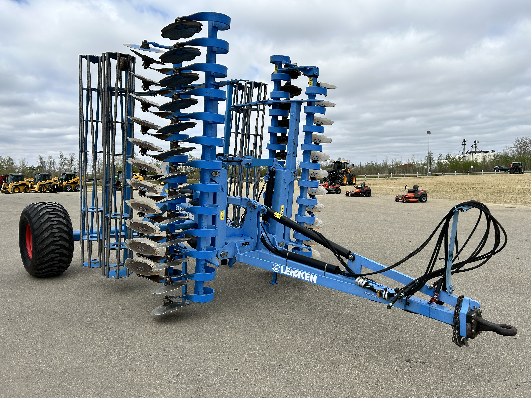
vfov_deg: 53.1
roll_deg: +1.1
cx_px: 266
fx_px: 399
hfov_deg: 67.3
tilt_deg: -2.2
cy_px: 199
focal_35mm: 26
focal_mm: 5.7
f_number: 1.5
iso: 50
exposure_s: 1/4630
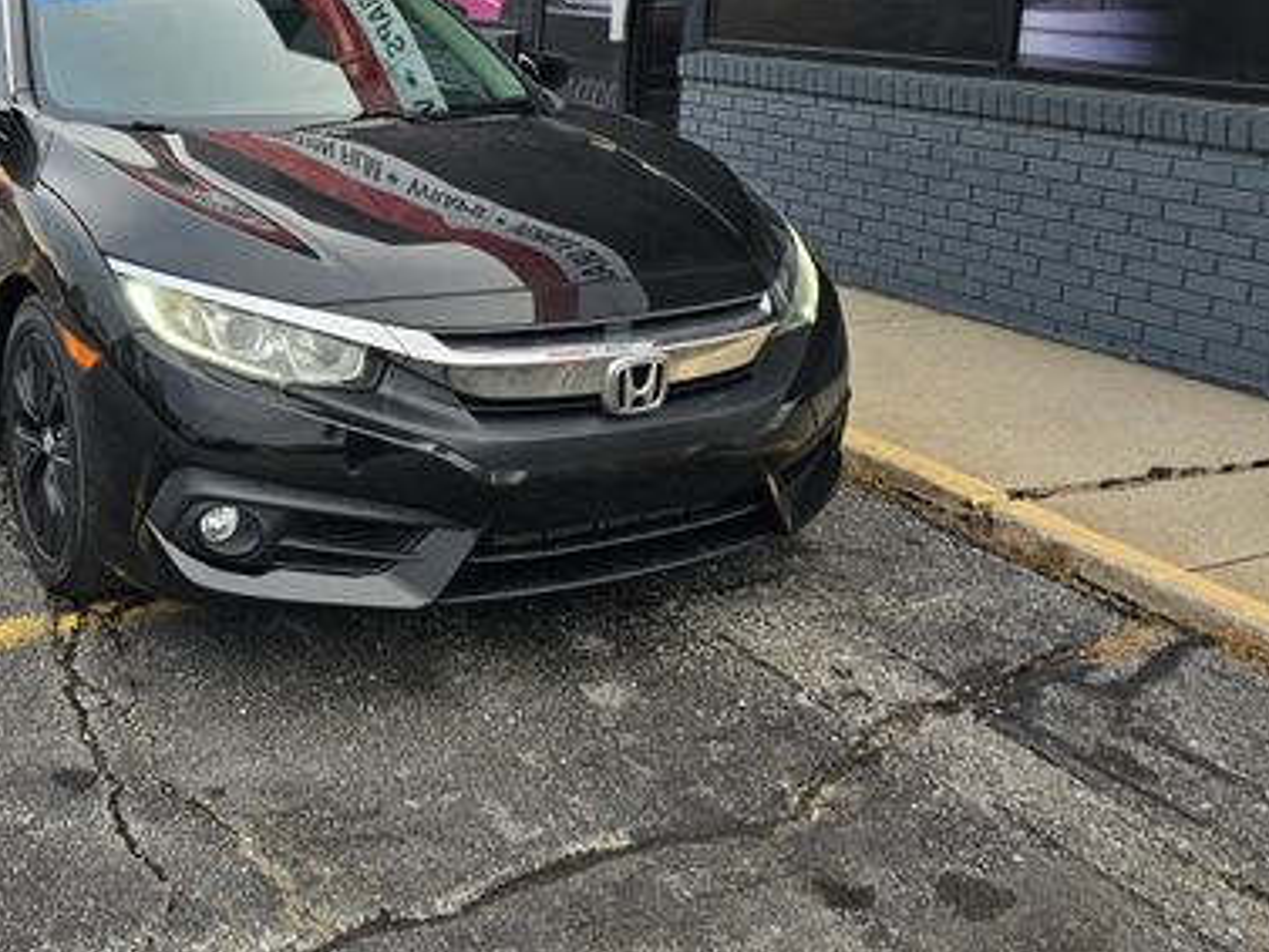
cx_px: 316
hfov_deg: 46.1
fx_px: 1430
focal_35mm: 39
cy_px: 205
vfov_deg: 35.8
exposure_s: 1/180
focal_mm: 6.3
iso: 40
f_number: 1.7
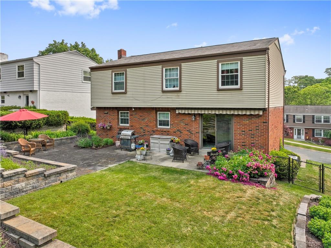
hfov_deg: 71.6
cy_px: 124
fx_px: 229
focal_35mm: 24
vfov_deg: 56.8
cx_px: 166
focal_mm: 12.29
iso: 190
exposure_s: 1/2500
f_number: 2.8
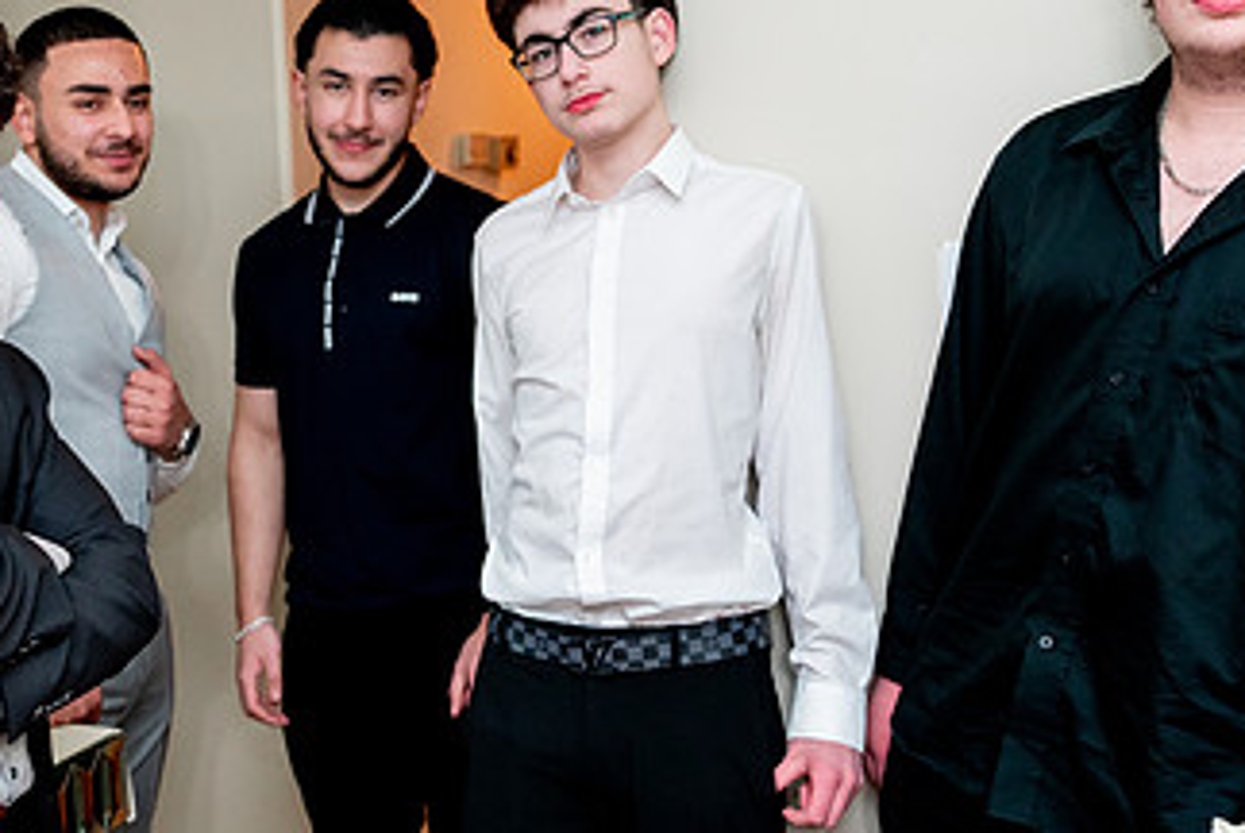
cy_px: 314
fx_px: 1800
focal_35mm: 52
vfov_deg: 26.0
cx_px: 385
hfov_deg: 37.6
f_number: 2.8
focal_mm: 29
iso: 1600
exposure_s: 1/160
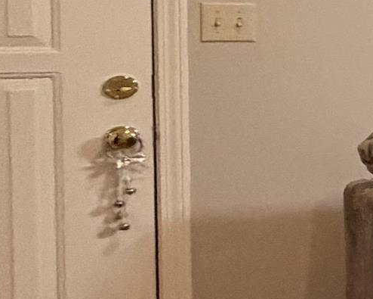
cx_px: 1141
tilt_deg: -2.8
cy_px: 49
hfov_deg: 11.3
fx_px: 938
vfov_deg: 17.9
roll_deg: -0.2
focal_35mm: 85
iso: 400
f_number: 2.2
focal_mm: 2.22
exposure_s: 1/60
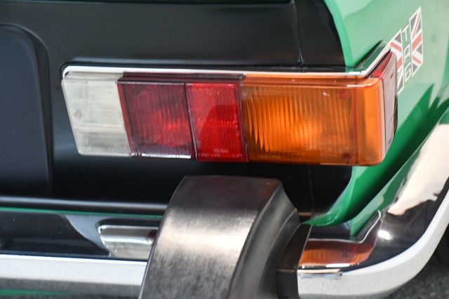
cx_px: 224
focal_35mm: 78
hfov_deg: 26.0
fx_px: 972
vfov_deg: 17.5
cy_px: 150
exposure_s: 1/60
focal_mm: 52
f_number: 4.8
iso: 4500
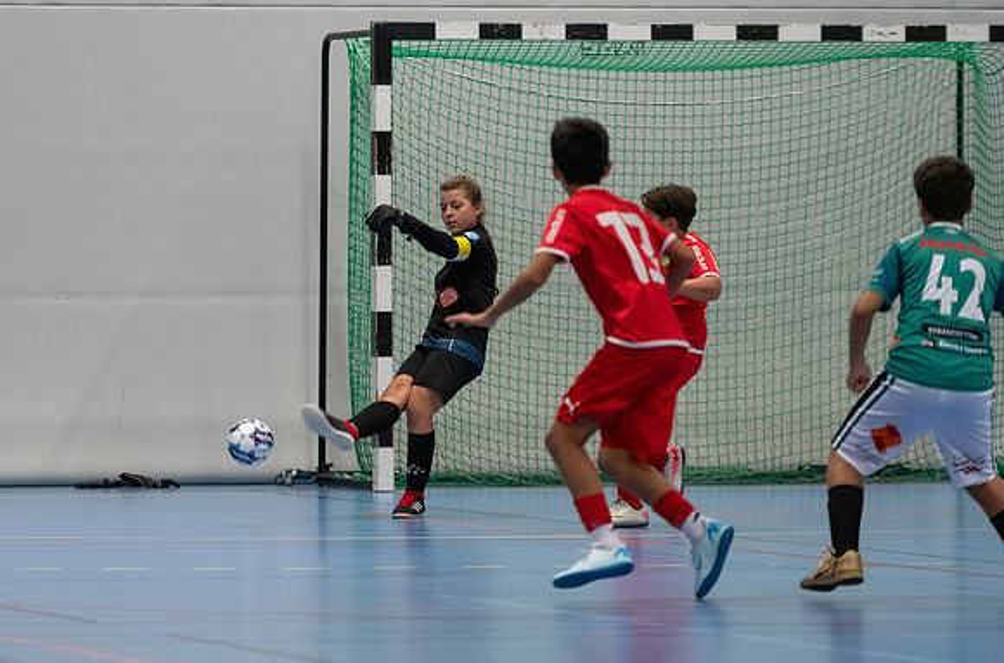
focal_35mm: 274
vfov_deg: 5.0
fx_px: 7626
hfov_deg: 7.5
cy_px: 292
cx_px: 447
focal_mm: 160
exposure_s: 1/500
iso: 2000
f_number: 3.2
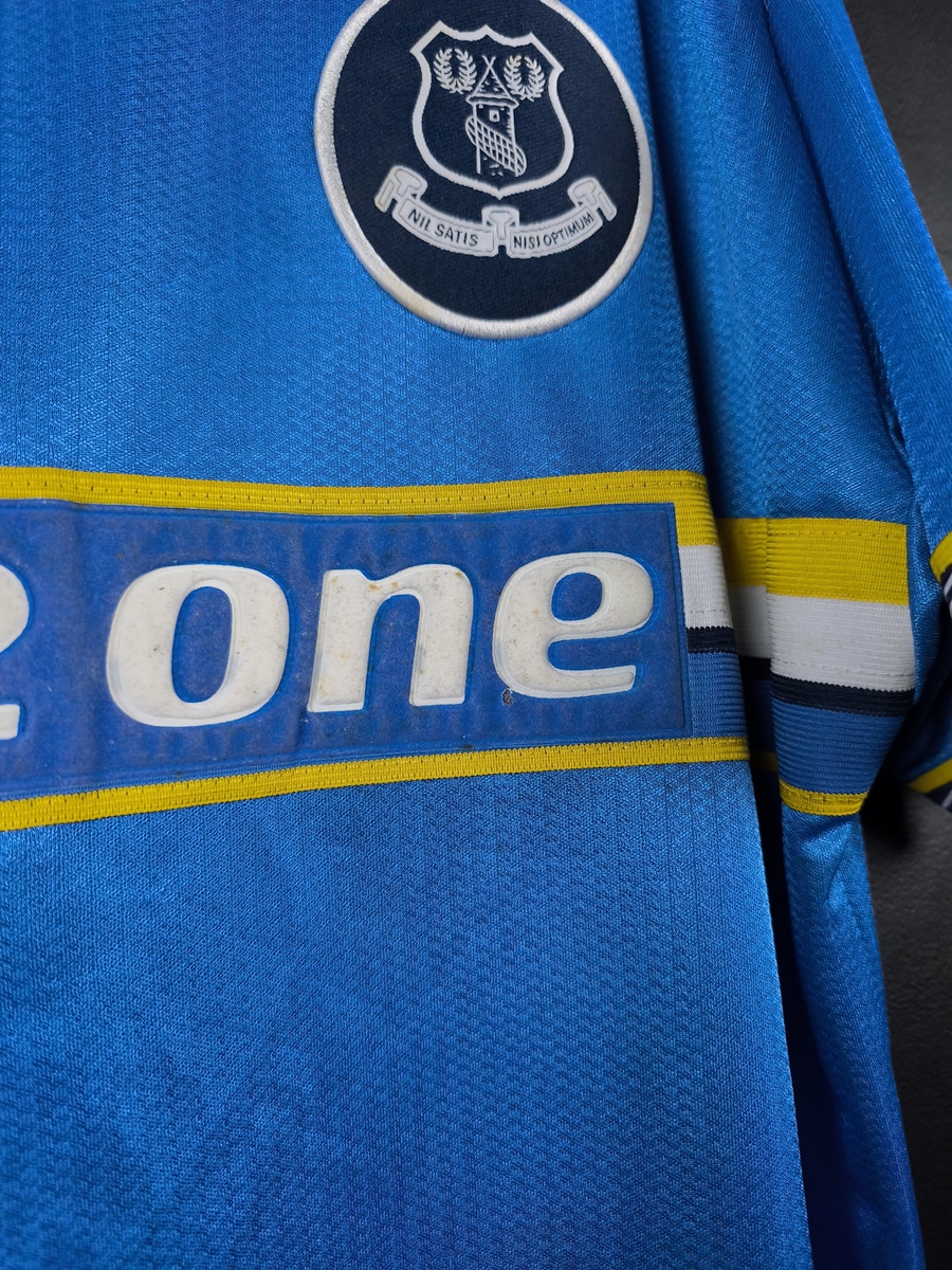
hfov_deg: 58.9
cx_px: 476
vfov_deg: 73.9
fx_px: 843
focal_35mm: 23
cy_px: 635
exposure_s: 1/200
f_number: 1.6
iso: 400
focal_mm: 6.57
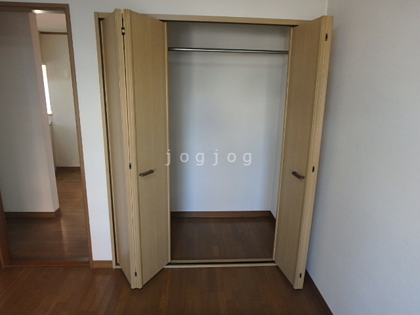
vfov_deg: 63.4
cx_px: 210
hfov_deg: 79.0
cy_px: 158
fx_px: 255
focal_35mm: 21
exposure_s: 1/30
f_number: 3.5
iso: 250
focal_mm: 3.7
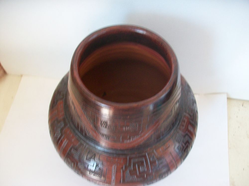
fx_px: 245
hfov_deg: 54.0
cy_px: 93
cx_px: 124
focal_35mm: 34
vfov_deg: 41.8
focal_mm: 5.7
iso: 160
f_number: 2.8
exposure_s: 1/13
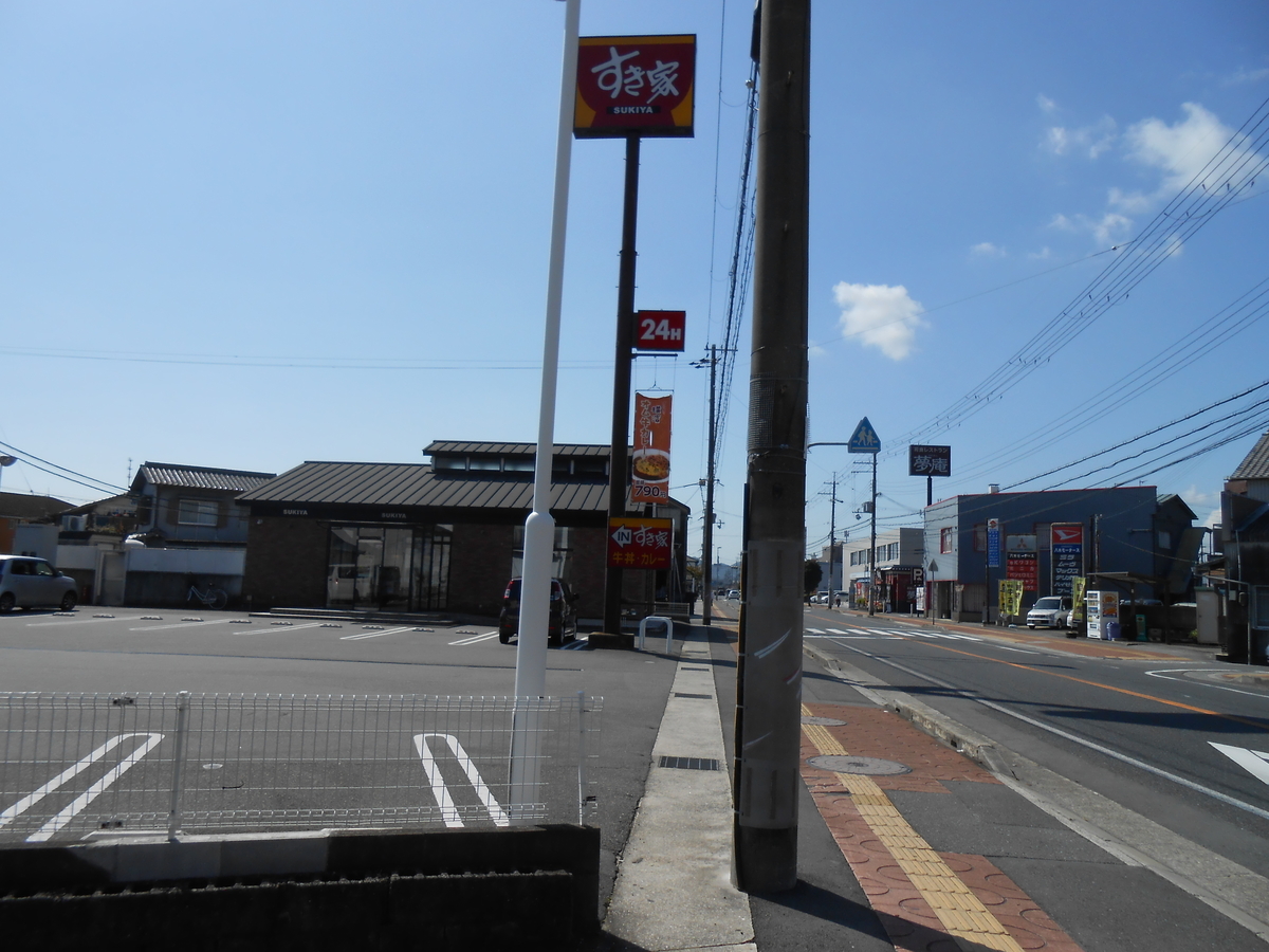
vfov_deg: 53.1
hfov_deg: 67.3
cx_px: 634
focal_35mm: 26
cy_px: 476
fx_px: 953
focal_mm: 4.6
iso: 80
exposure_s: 1/1500
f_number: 3.5
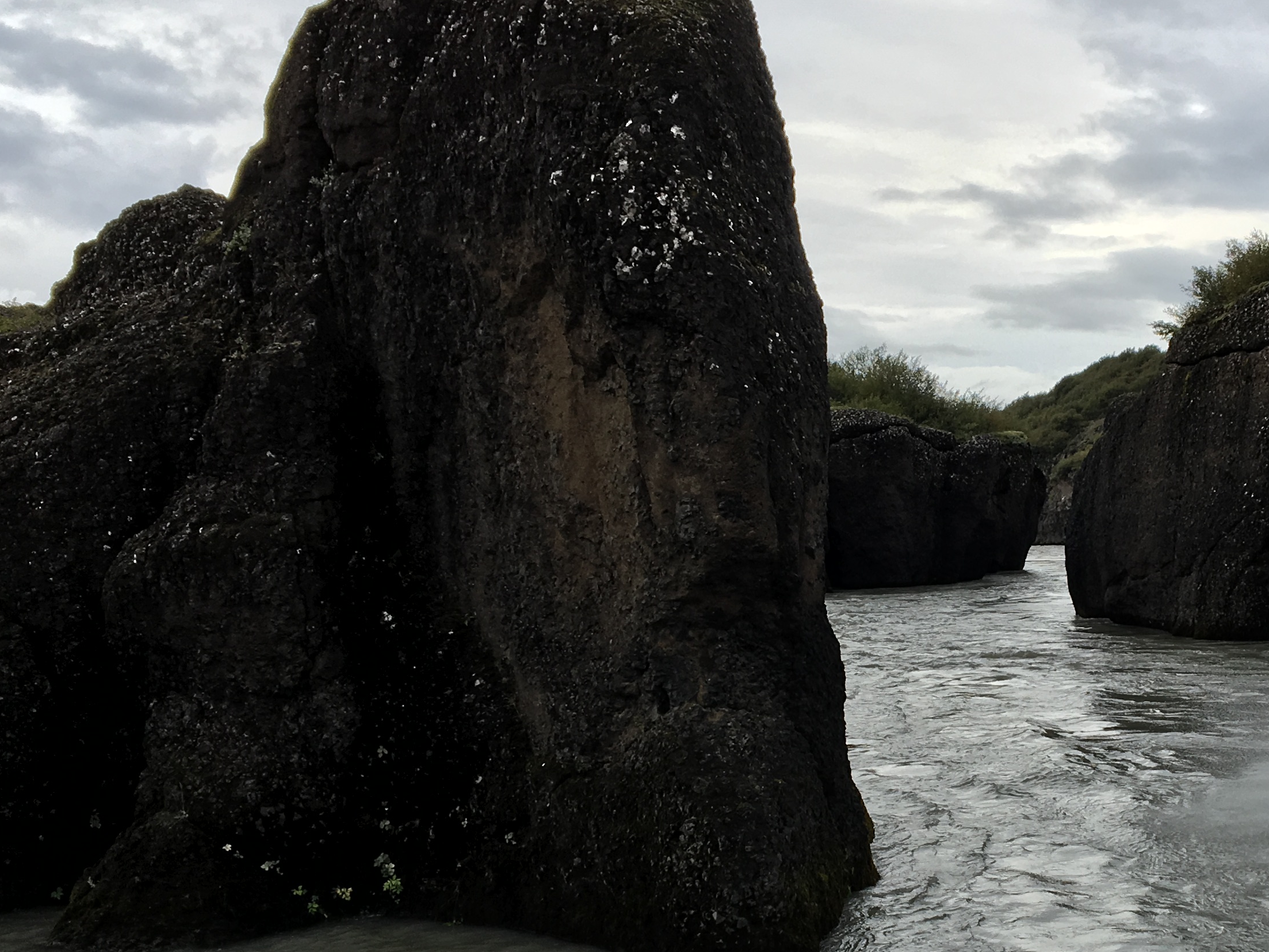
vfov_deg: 27.4
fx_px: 1943
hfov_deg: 35.2
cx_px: 983
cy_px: 637
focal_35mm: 53
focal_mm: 4.15
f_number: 2.2
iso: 25
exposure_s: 1/999
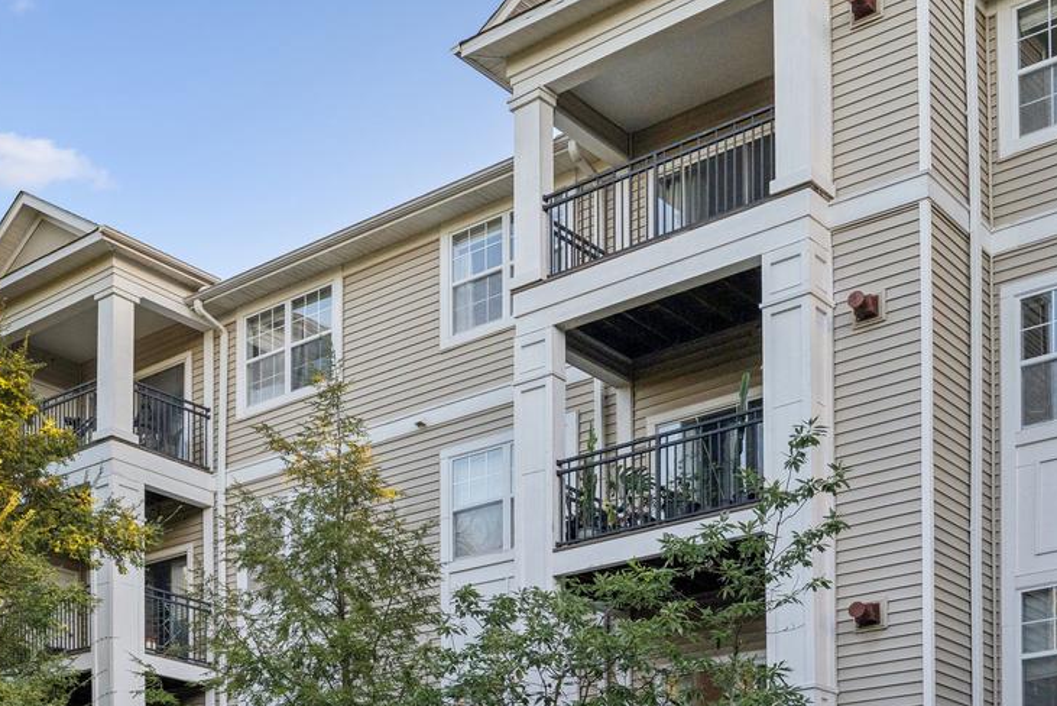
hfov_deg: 40.3
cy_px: 251
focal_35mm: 49
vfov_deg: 27.4
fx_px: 1439
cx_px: 557
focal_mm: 35
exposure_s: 1/500
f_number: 8
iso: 2000
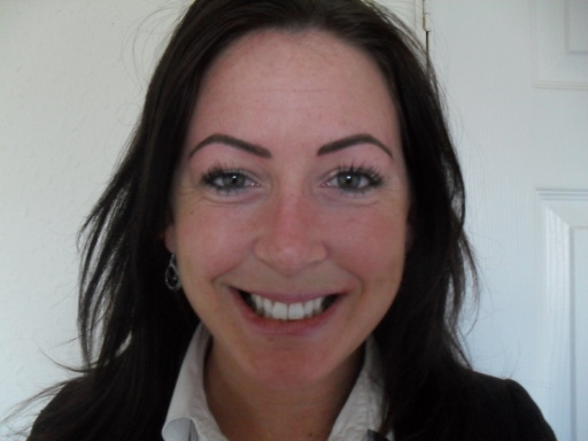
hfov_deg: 52.6
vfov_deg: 40.7
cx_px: 294
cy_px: 220
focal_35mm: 35
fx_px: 595
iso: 400
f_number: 3.2
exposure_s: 1/10
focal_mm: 6.3
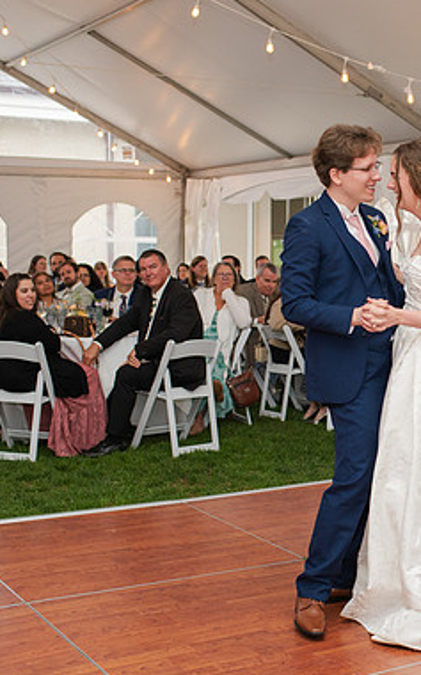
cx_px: 396
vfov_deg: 34.6
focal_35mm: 59
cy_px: 362
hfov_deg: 21.4
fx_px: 1085
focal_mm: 35
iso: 800
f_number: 3.2
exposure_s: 1/200
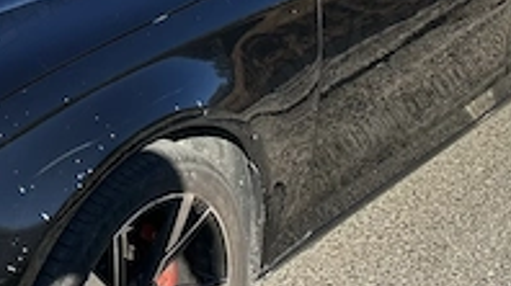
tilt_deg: -14.9
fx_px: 1164
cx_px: 152
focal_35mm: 86
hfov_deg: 24.6
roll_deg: -7.2
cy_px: 70
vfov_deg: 14.0
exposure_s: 1/2123
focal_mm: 5.7
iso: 50
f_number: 1.5
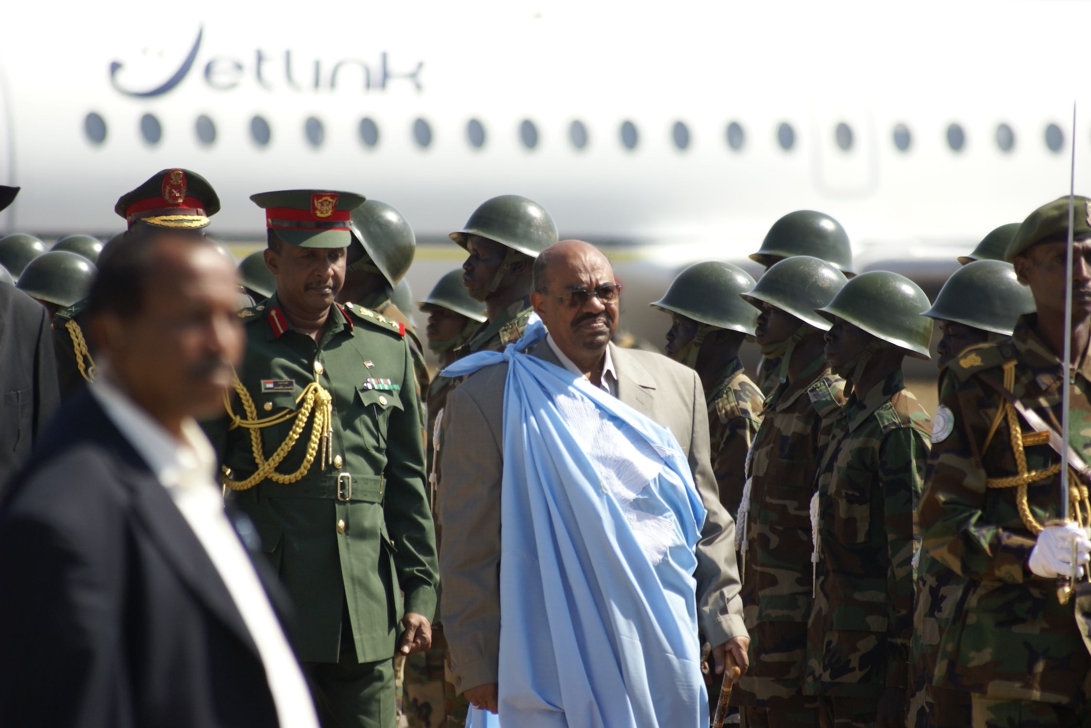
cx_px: 546
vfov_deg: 3.0
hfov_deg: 4.6
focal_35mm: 451
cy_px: 365
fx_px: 13668
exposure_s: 1/500
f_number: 5.6
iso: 160
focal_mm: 300
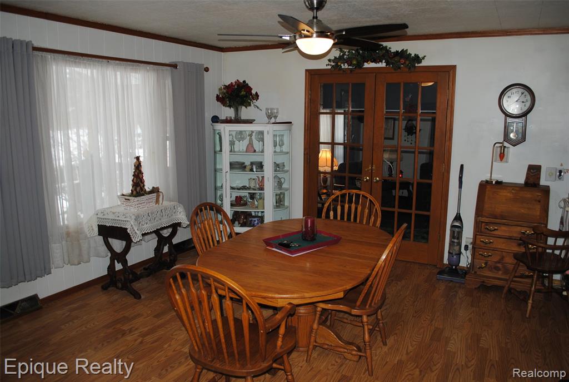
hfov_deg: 67.3
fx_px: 428
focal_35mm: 27
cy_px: 191
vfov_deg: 48.1
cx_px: 284
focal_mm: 18
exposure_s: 1/60
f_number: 3.5
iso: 200
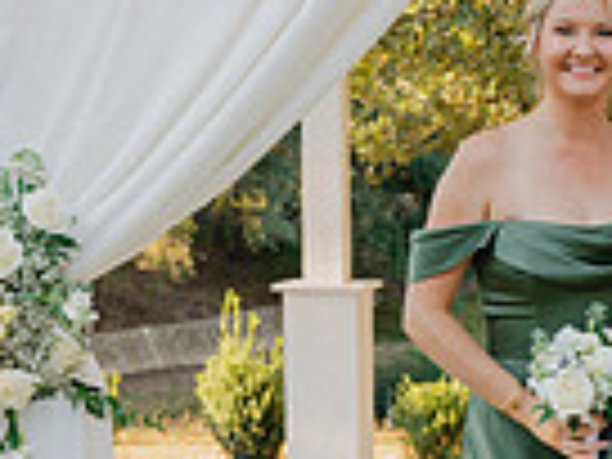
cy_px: 421
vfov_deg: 10.0
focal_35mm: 148
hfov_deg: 12.9
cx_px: 770
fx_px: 2617
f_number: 4.5
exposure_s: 1/320
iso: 400
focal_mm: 36
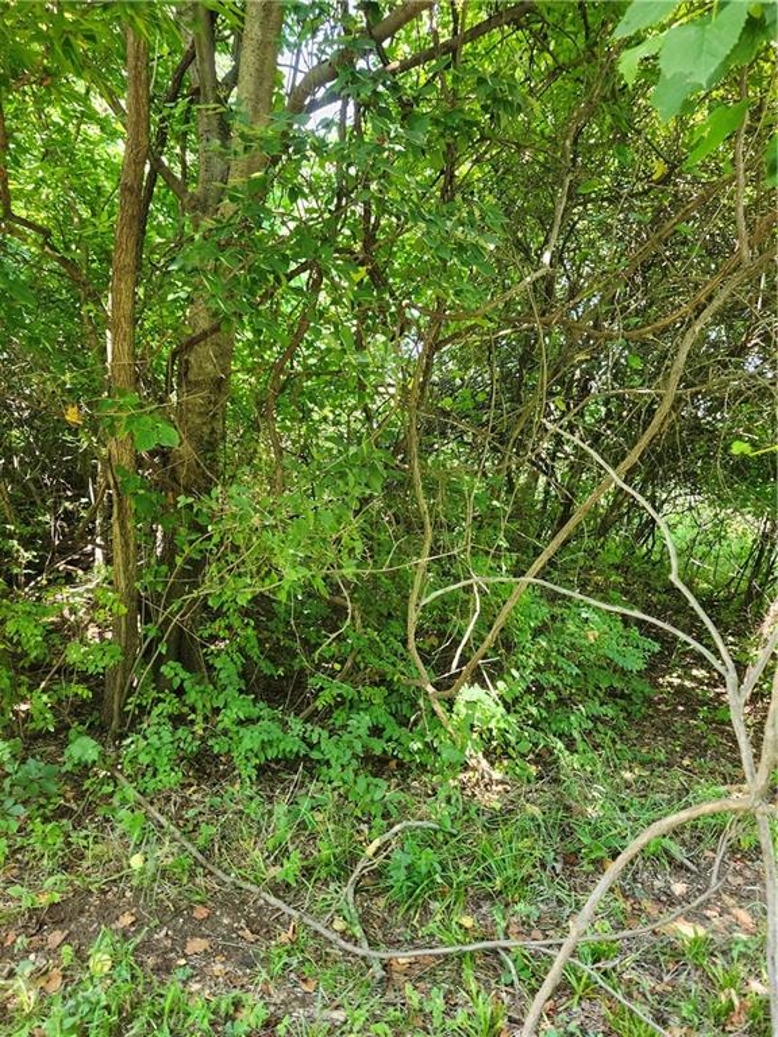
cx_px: 389
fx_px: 689
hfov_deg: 58.9
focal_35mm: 23
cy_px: 518
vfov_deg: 73.9
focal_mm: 5.54
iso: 160
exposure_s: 1/120
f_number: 1.8
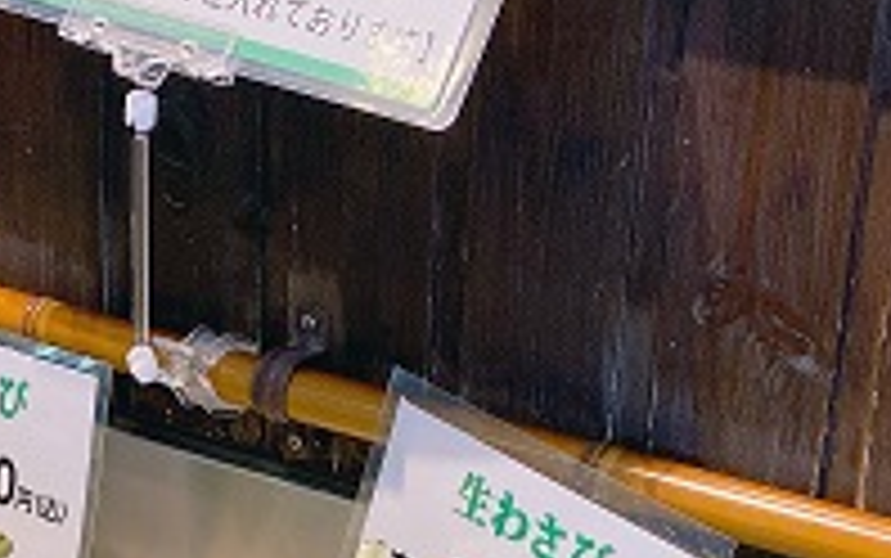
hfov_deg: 20.6
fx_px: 2430
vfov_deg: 12.3
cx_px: 189
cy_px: 922
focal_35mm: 100
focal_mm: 4.25
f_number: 1.8
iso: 125
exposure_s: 1/120
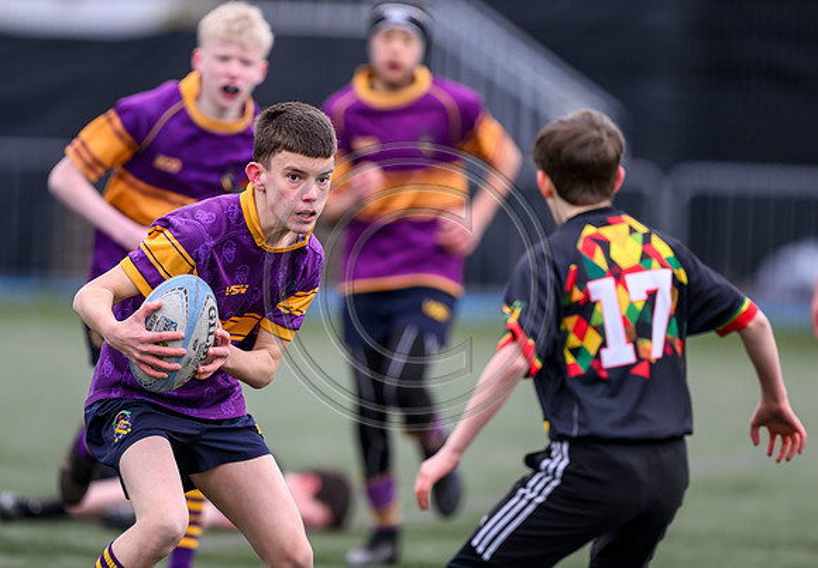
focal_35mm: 504
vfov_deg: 2.8
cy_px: 323
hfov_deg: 4.0
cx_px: 331
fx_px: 11603
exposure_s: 1/1600
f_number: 3.2
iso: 500
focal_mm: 400
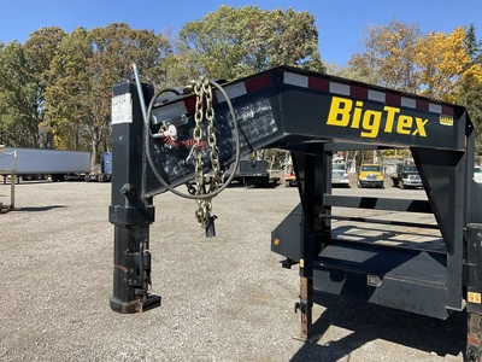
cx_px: 241
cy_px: 181
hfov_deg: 61.7
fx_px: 404
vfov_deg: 48.2
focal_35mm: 29
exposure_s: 1/1144
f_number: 1.8
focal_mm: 3
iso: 25
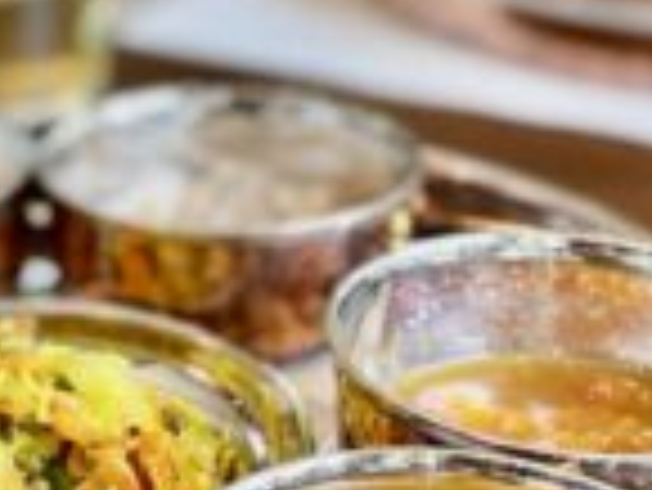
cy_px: 510
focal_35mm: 73
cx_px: -7
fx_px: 1376
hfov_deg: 25.3
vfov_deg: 19.5
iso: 125
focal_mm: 5.1
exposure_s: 1/118
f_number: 1.6
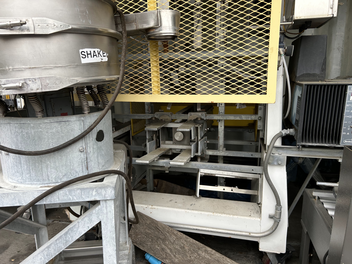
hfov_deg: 67.3
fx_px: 264
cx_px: 176
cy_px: 132
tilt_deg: -9.6
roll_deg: -0.8
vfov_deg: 53.1
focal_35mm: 26
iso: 40
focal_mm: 5.7
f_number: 1.5
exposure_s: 1/268
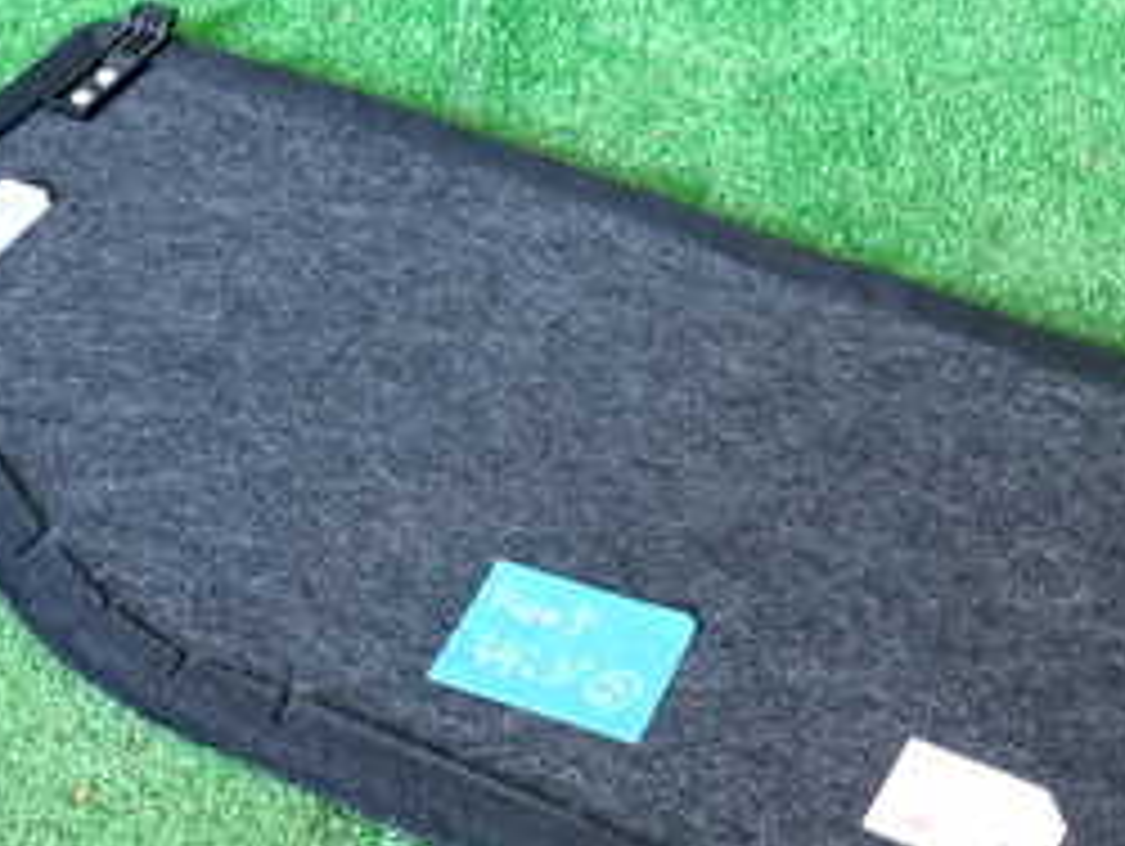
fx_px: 1952
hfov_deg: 30.9
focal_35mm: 60
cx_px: 990
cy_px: 567
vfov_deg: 24.3
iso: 200
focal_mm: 4.5
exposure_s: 1/30
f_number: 2
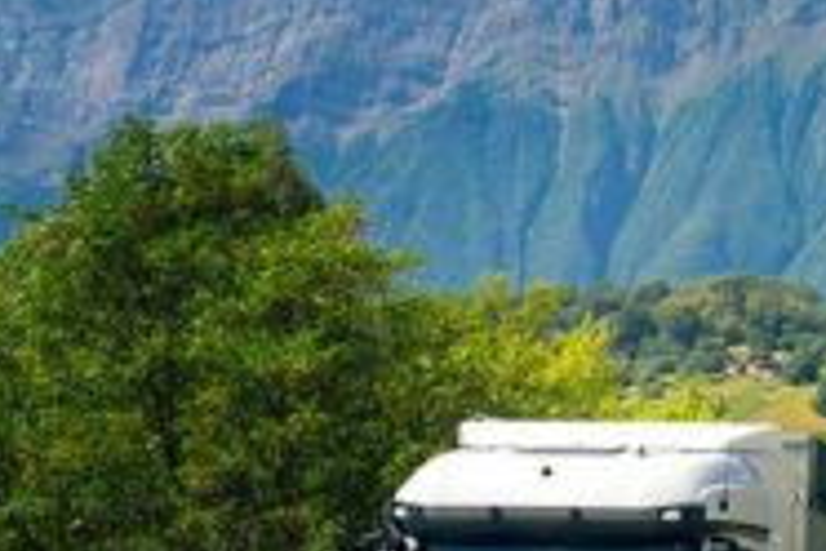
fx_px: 4290
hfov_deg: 10.8
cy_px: 311
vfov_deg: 7.3
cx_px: 941
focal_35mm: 187
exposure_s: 1/1000
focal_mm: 50
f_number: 6.3
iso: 200
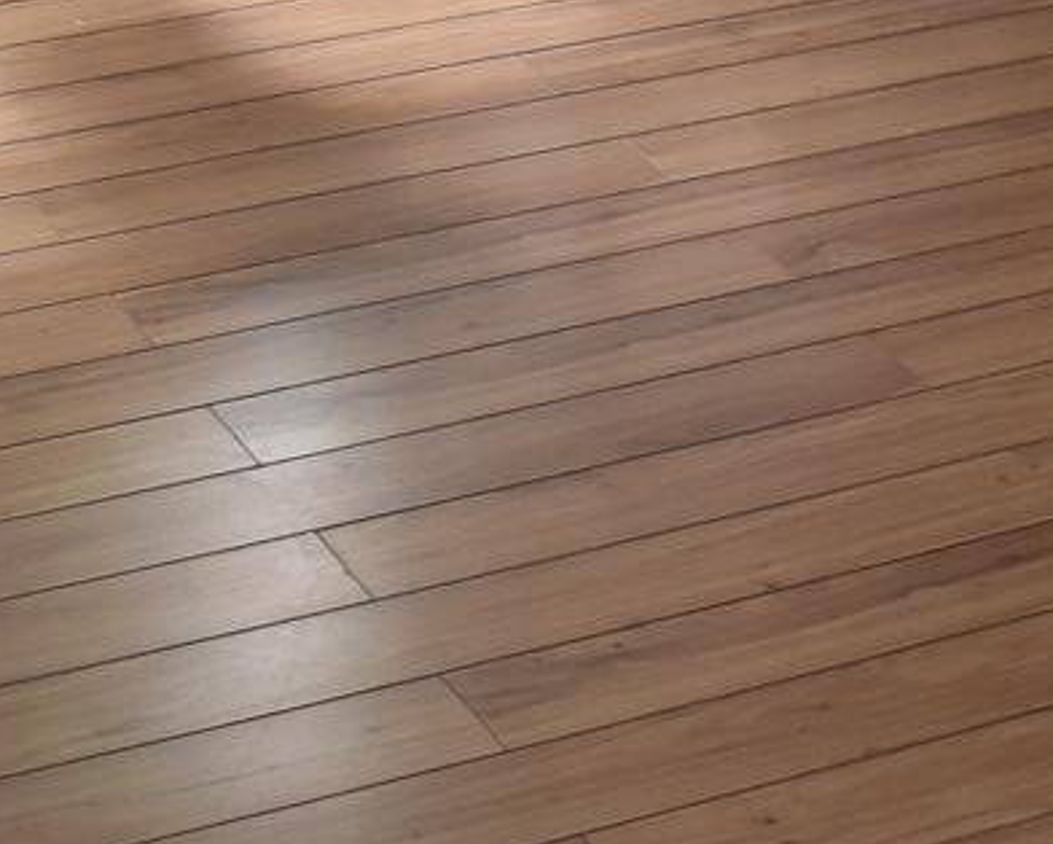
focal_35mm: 147
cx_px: 1821
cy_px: -861
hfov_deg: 12.2
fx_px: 4583
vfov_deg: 9.8
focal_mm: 20
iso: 640
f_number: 5.6
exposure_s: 1/125
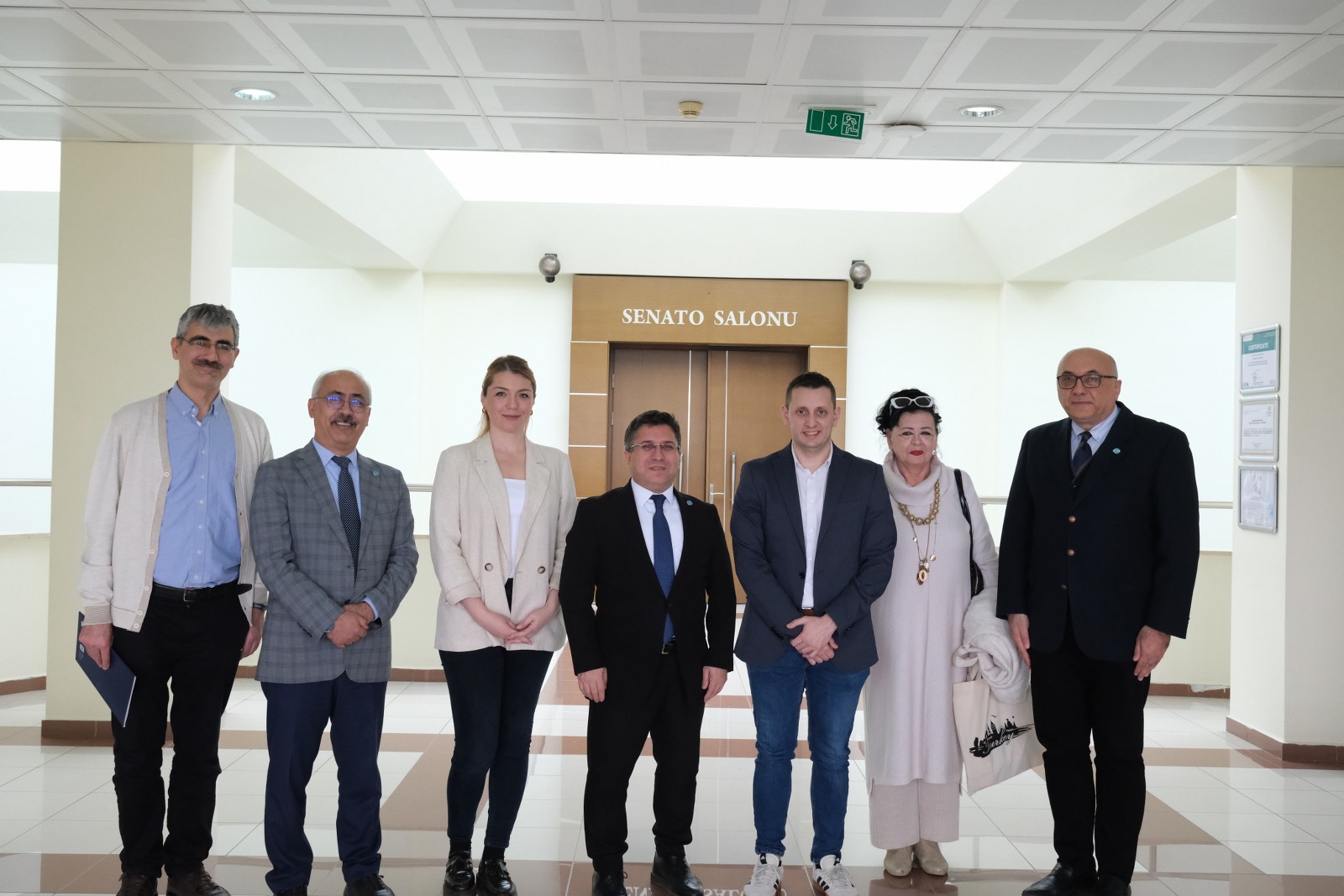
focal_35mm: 32
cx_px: 672
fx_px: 1195
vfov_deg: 41.1
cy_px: 448
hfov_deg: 58.7
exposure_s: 1/125
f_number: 5.6
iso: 3200
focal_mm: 21.2
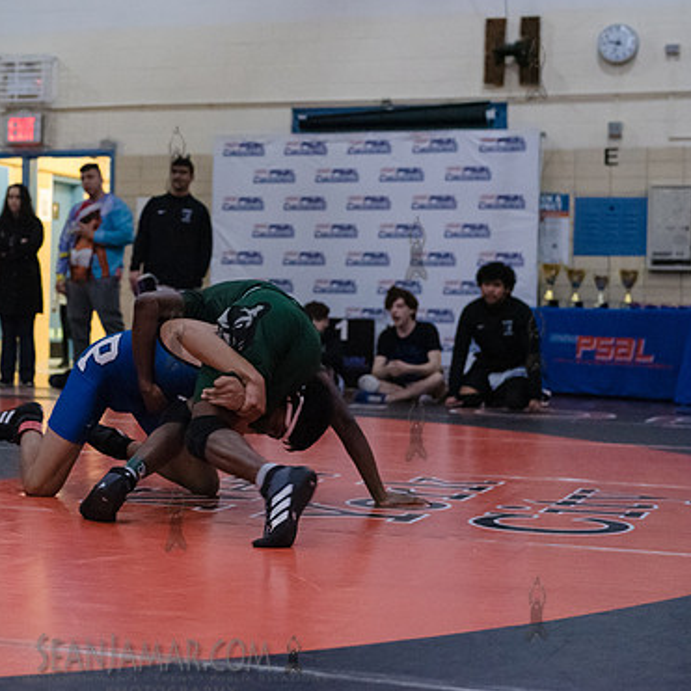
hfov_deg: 23.4
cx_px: 175
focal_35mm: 73
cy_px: 338
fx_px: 1649
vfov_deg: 23.7
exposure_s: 1/400
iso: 8000
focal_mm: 55
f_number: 3.2
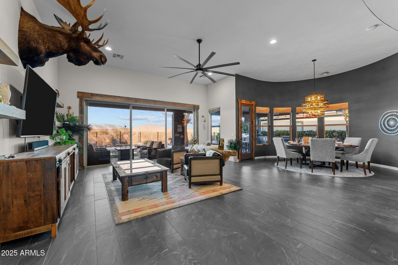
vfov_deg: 81.2
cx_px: 199
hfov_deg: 104.3
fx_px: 155
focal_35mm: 14
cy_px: 132
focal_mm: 14
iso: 400
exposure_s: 1/2.5
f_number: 8
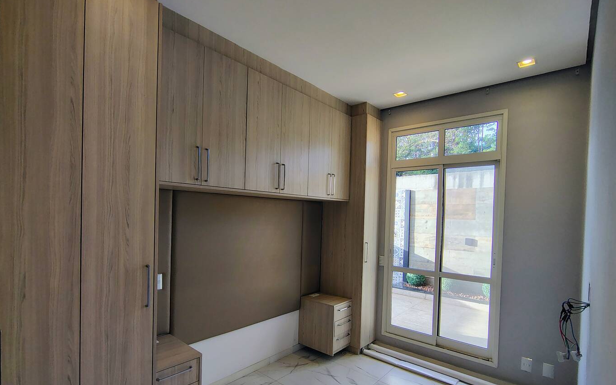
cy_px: 219
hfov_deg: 91.1
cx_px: 296
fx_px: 302
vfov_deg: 64.7
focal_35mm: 18
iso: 275
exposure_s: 1/120
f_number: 2.2
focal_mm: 2.13
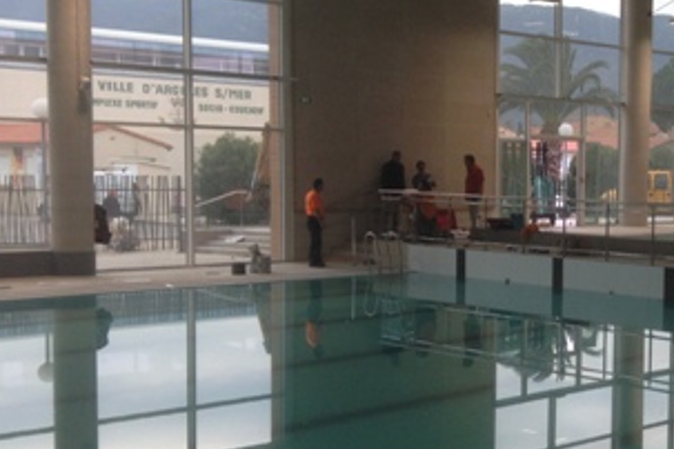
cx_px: 601
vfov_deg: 20.0
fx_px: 1273
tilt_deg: -4.4
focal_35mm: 68
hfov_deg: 28.6
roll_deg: +0.1
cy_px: 269
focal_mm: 4.12
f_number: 2.4
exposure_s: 1/120
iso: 50
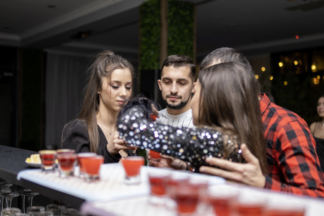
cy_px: 108
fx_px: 405
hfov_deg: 43.6
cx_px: 162
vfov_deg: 29.9
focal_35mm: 45
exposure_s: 1/200
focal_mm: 30
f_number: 1.4
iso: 500
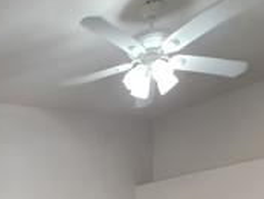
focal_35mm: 48
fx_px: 366
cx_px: 34
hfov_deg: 37.4
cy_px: 303
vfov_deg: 23.7
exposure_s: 1/120
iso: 250
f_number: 1.9
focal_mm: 2.2
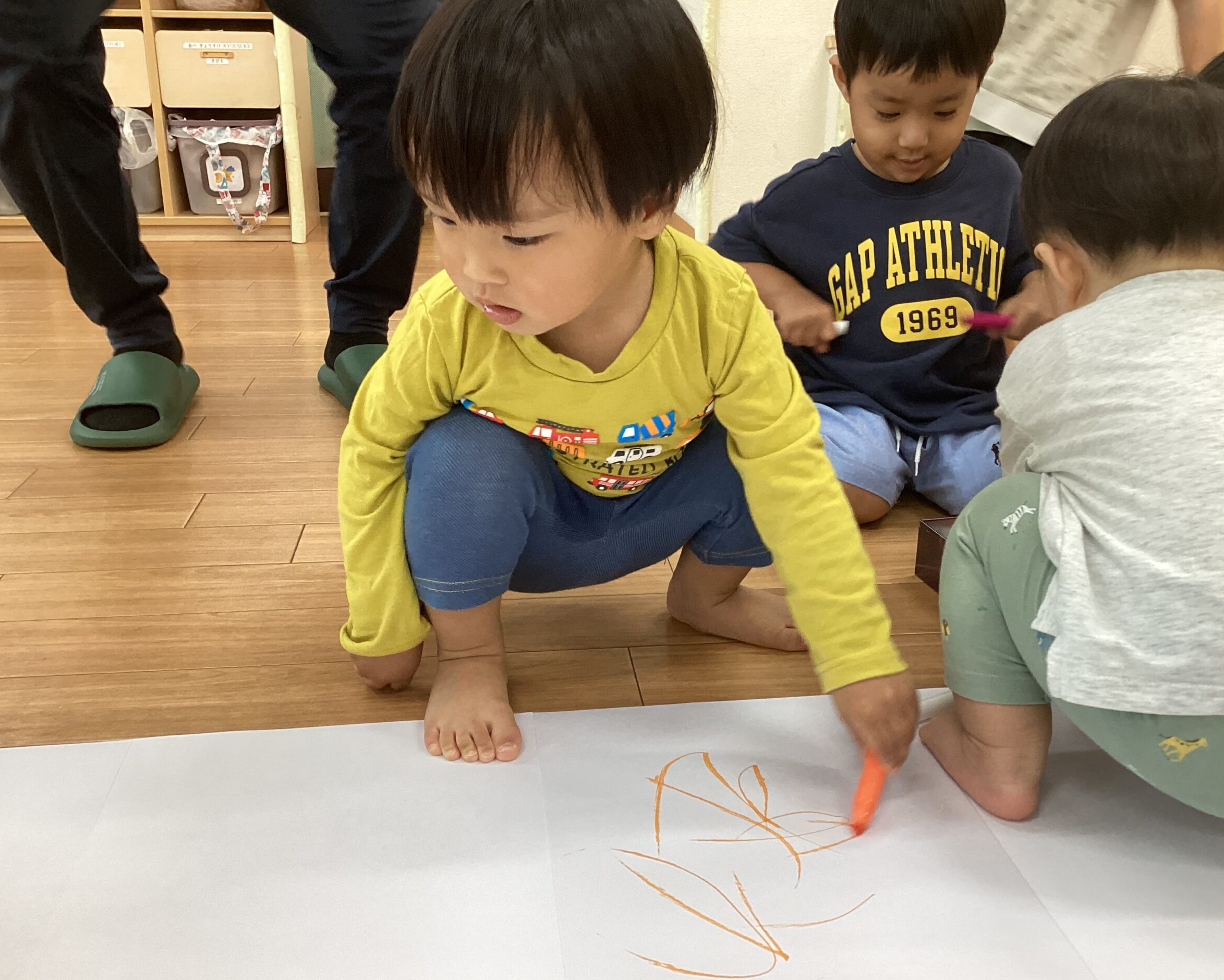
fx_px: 1196
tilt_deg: -20.1
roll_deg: -0.7
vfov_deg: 44.5
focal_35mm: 33
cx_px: 648
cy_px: 498
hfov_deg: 54.2
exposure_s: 1/60
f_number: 2.4
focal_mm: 3.3
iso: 100
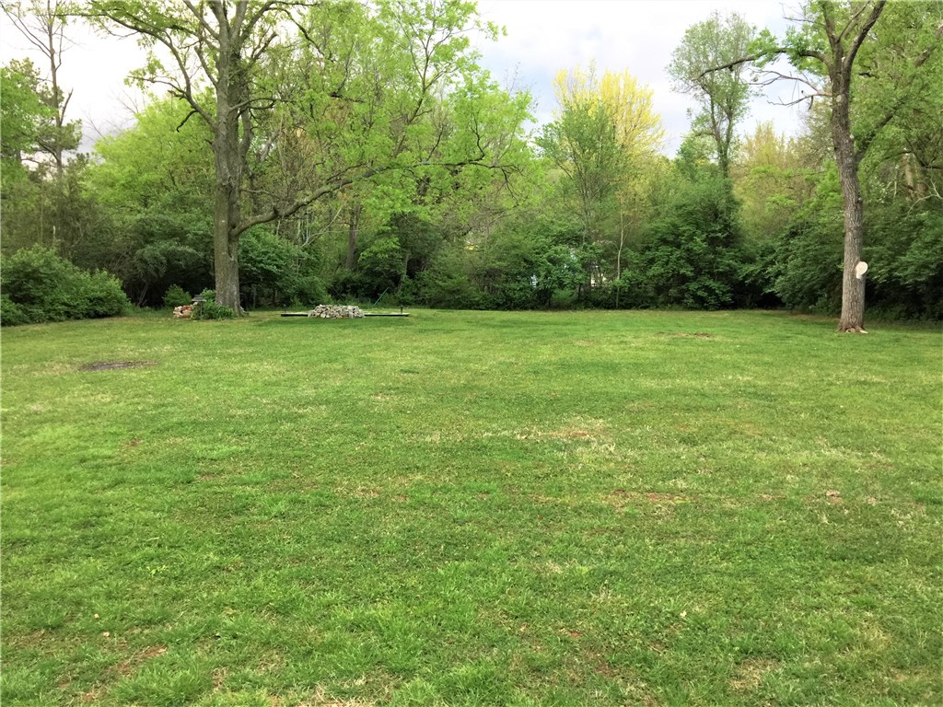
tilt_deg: -4.8
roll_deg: -3.2
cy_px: 354
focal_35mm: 29
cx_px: 472
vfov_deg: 48.2
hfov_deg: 61.7
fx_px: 790
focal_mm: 4.15
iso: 40
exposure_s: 1/30
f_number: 2.2
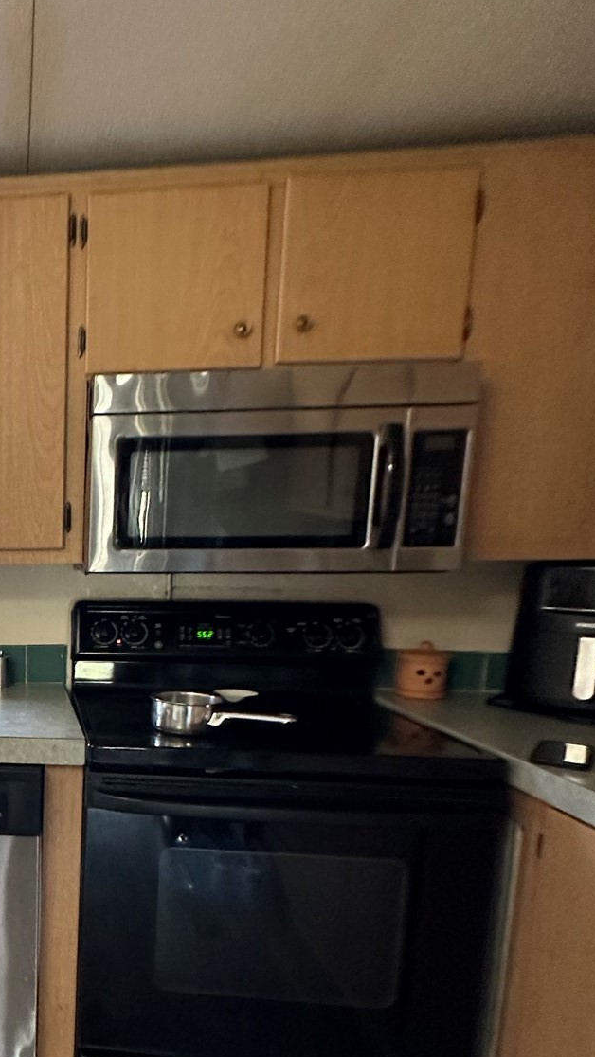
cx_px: -82
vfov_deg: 67.0
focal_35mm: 28
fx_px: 785
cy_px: 654
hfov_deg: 34.8
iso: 320
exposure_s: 1/60
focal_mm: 2.22
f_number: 2.2
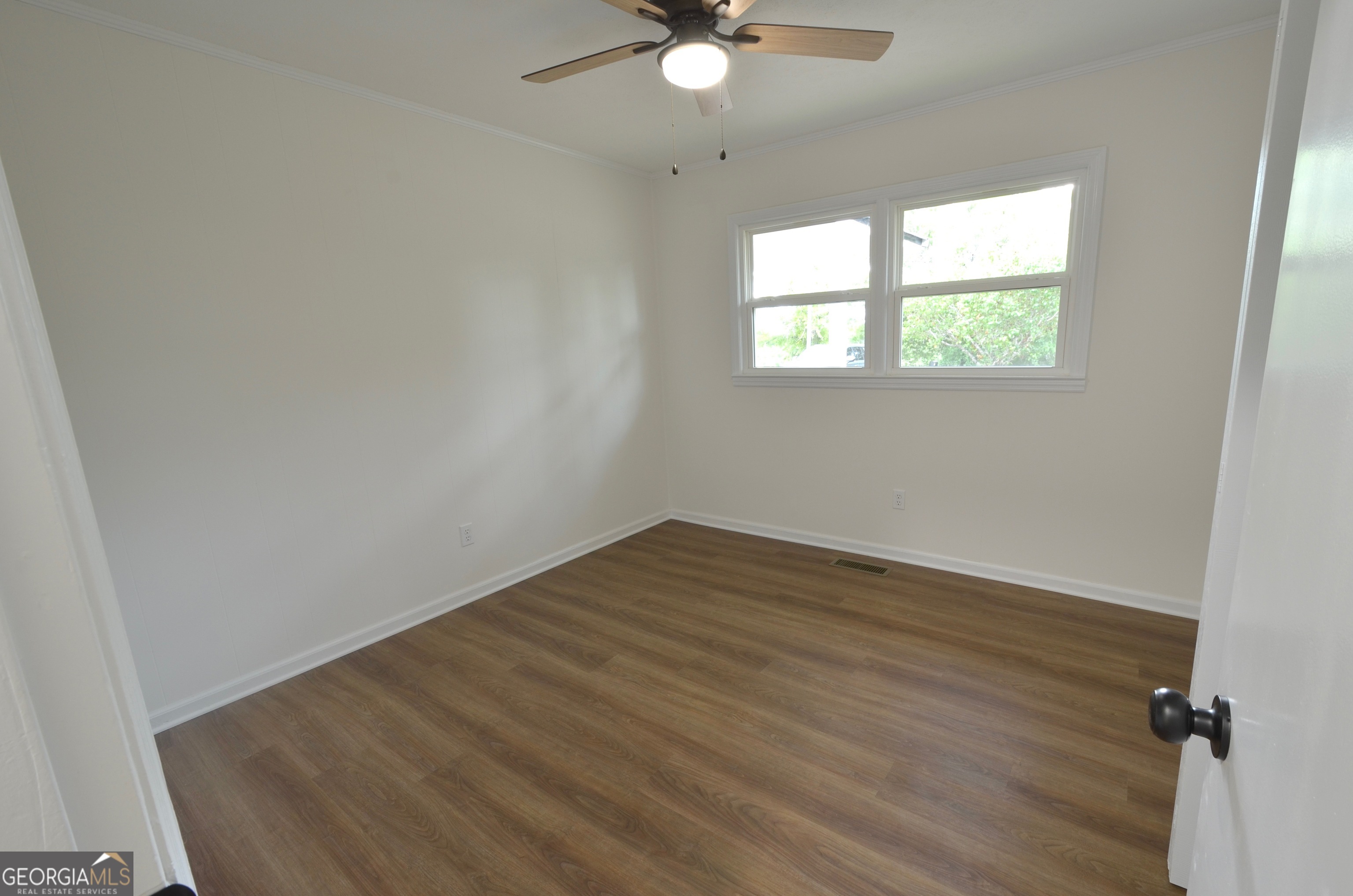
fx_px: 563
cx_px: 676
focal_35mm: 15
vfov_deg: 77.1
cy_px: 448
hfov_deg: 100.5
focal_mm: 10
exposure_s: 1/3
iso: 200
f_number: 9
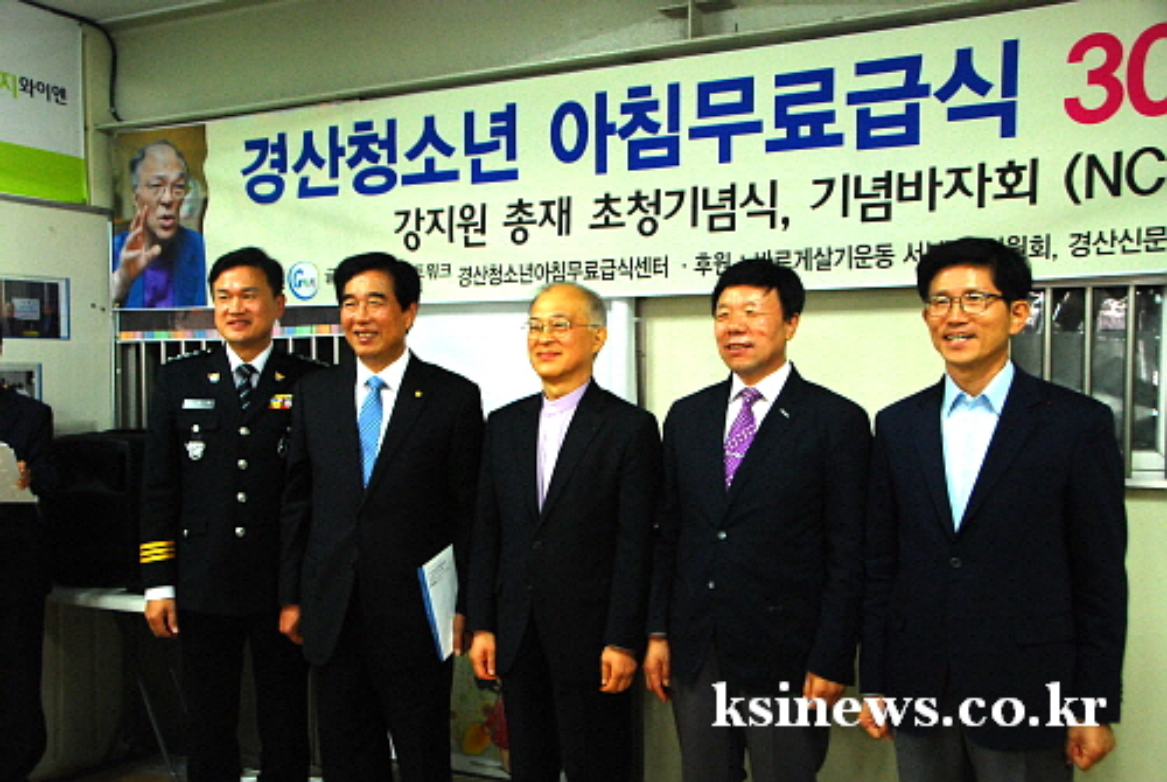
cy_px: 391
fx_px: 1169
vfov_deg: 37.0
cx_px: 584
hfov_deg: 53.1
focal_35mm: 36
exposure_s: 1/40
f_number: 5.6
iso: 1250
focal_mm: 24
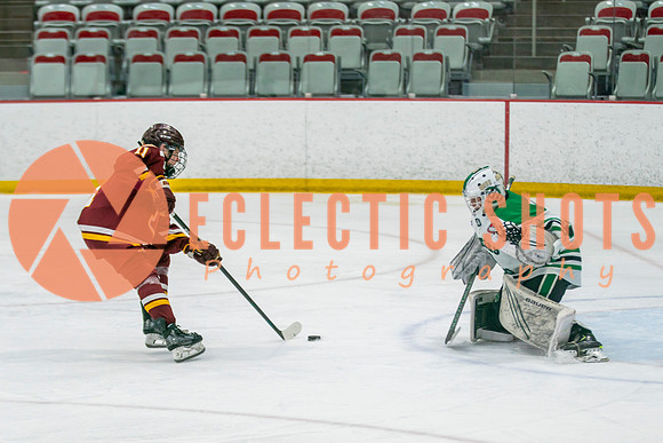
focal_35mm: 141
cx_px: 301
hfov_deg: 14.5
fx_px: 2602
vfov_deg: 9.7
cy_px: 317
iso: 500
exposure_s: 1/640
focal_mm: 88
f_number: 2.8
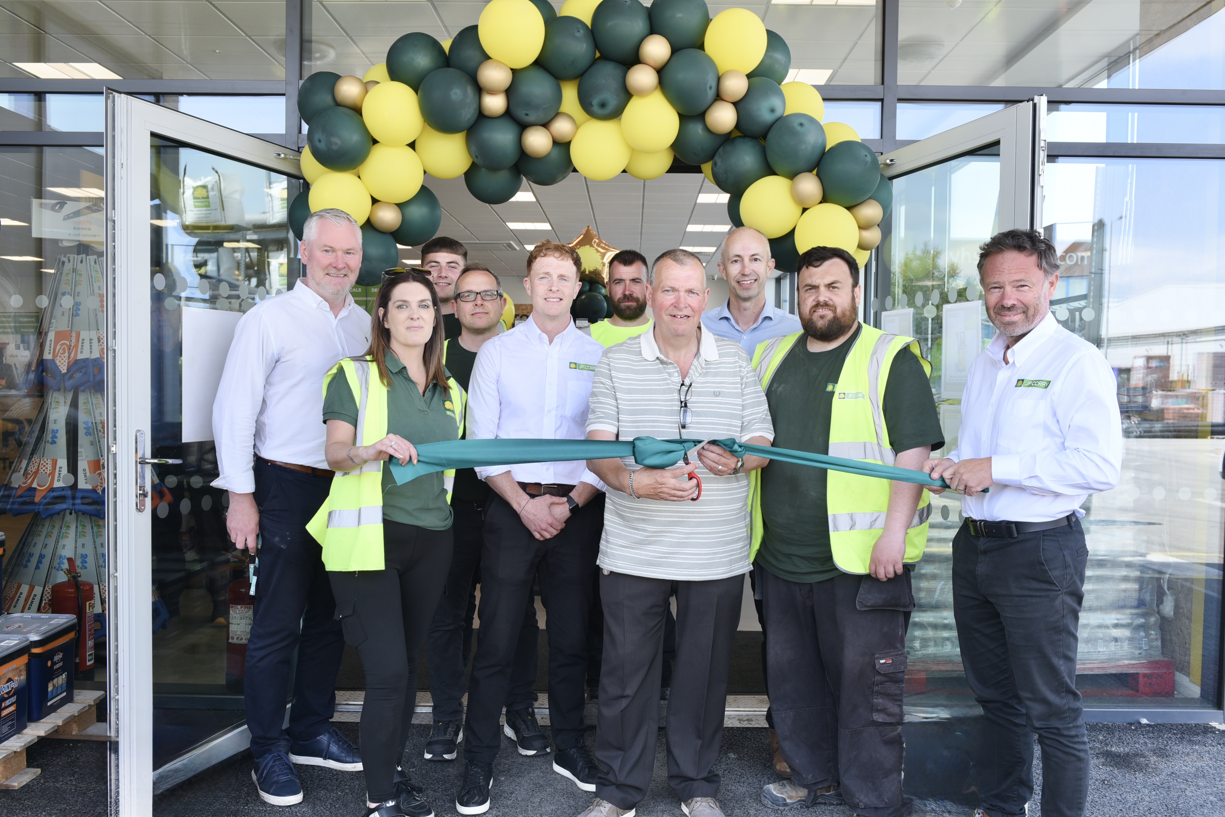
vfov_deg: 41.1
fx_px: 1089
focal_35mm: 32
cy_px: 412
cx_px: 620
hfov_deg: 58.7
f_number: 6.3
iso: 250
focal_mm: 31
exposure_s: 1/80
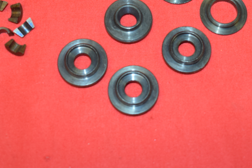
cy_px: -37
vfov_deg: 14.5
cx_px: 151
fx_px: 637
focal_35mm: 91
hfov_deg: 22.3
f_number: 5
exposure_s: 1/60
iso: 500
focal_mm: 24
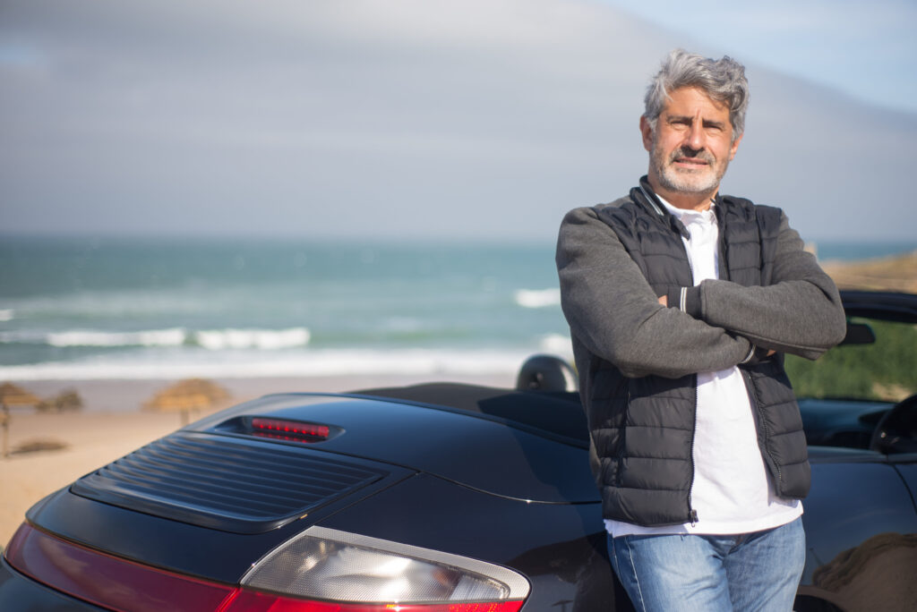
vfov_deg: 27.0
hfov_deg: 39.6
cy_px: 306
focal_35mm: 50
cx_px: 458
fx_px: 1274
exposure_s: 1/4000
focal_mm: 50
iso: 80
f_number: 1.8
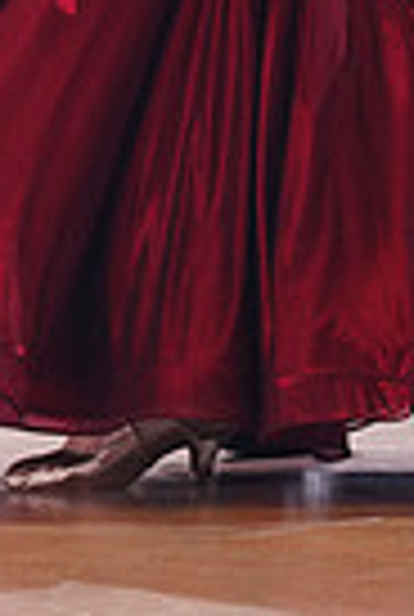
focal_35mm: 844
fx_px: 14485
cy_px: -445
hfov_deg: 1.6
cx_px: 241
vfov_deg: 2.4
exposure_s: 1/320
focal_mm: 200
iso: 1600
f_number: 2.8
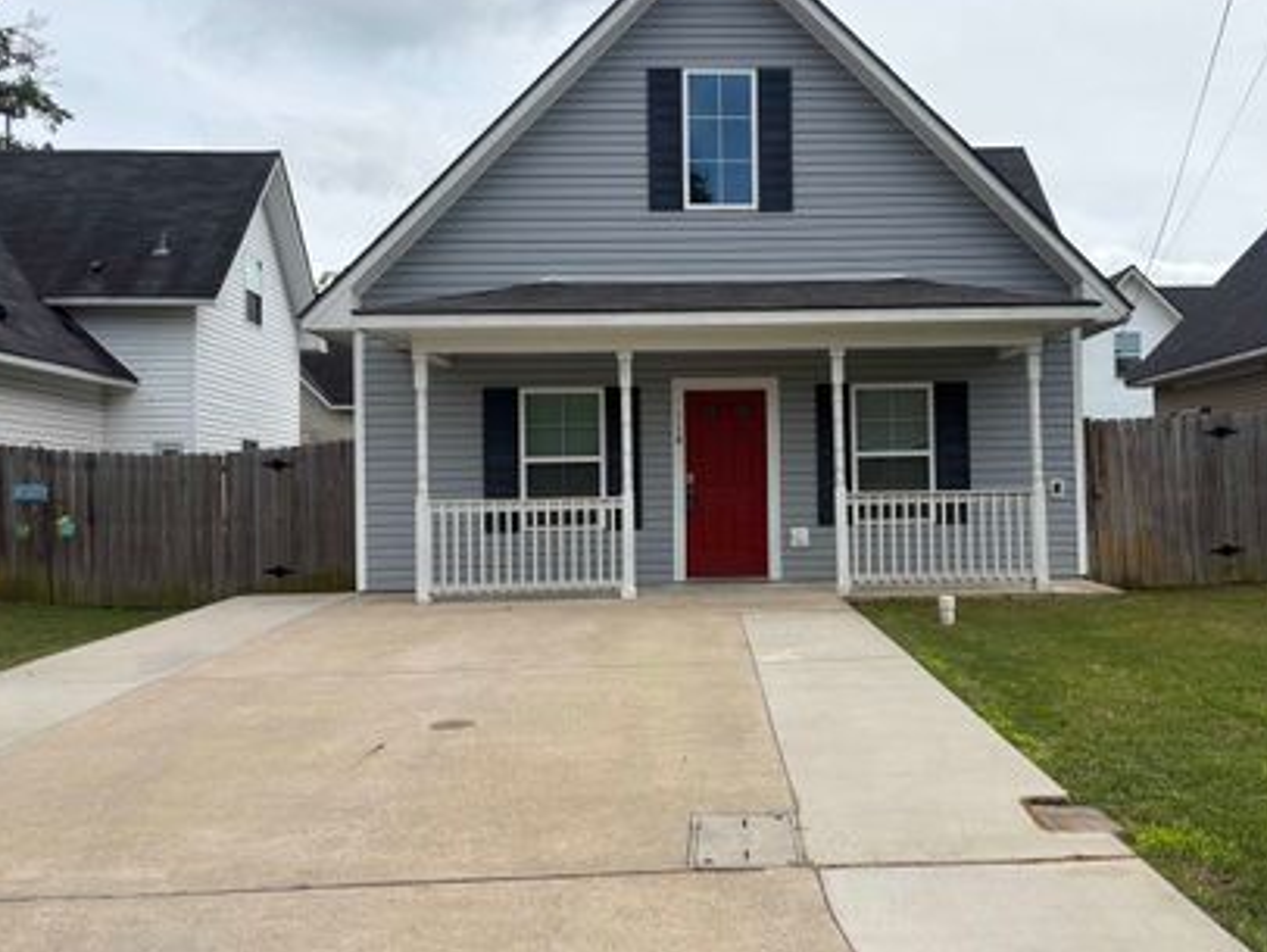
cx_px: 743
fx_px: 1172
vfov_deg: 44.2
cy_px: 442
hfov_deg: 56.5
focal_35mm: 32
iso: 50
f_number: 1.6
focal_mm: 5.96
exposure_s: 1/4065
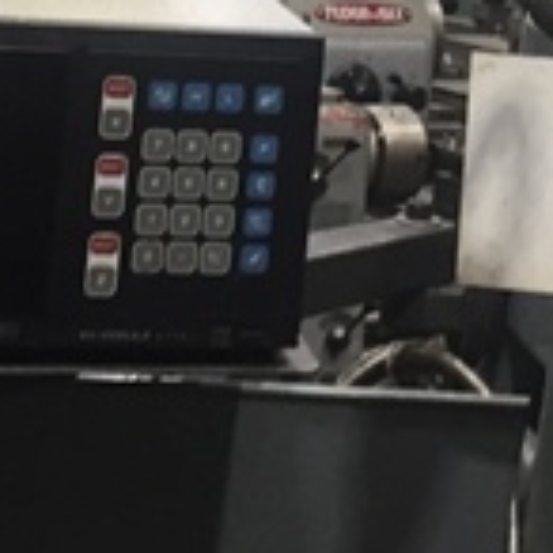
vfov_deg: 14.5
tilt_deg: +2.3
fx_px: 2024
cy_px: -288
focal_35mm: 112
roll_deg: -6.5
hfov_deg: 15.5
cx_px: 428
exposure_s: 1/30
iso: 125
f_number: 2.2
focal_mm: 4.15
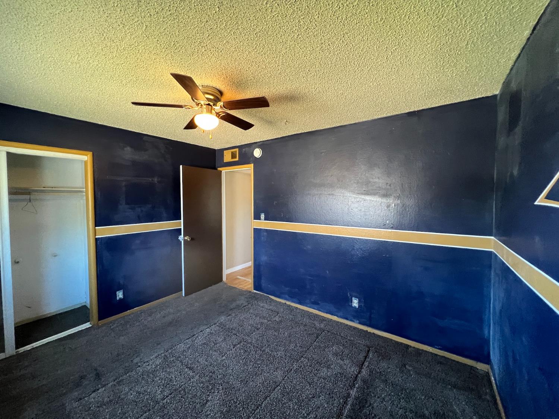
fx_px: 210
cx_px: 280
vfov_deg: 89.9
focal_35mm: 13
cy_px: 210
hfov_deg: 106.2
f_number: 1.8
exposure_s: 1/60
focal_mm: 1.57
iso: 500
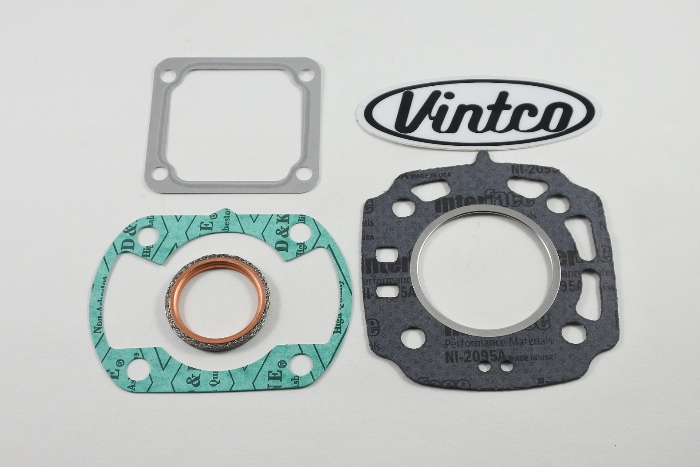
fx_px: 836
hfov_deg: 45.4
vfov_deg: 31.2
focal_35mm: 43
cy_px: 234
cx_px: 350
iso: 450
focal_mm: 16.1
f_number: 4.5
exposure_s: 1/125
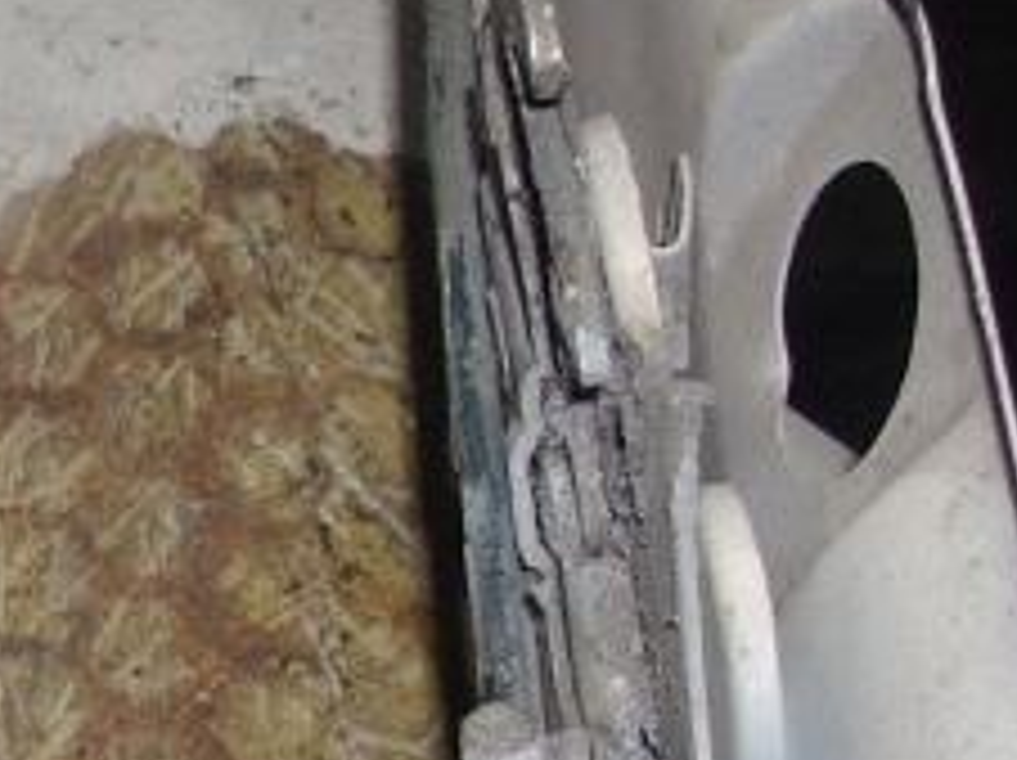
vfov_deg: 12.0
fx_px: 3610
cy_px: 587
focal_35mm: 123
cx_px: -441
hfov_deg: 15.0
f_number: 2.8
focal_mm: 6.2
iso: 64
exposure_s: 1/60
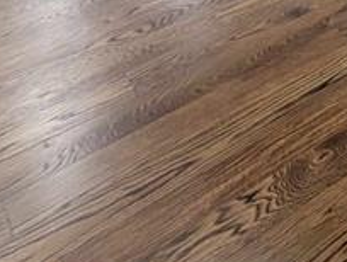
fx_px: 603
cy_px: -313
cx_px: 634
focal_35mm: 60
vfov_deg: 16.2
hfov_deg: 21.0
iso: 63
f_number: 1.7
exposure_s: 1/40
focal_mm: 2
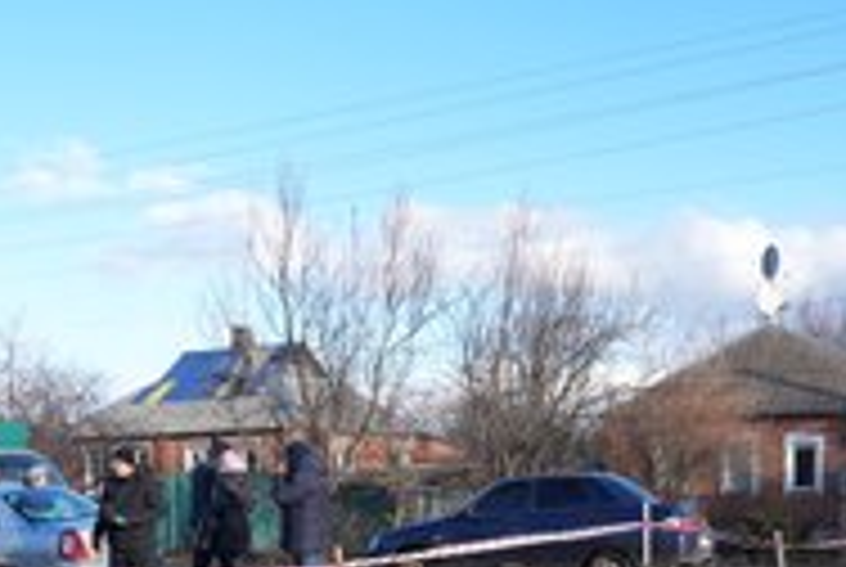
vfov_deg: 25.2
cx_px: 603
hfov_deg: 38.1
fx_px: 1200
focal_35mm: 51
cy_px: 574
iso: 80
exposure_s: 1/200
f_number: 4.5
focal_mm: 24
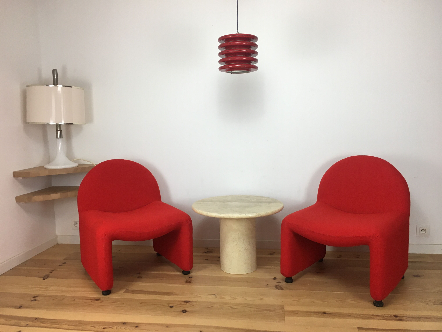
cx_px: 221
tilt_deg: -6.9
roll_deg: +1.8
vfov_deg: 48.2
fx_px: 370
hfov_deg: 61.7
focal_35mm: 29
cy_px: 166
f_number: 2.2
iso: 32
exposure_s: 1/33
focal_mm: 4.15
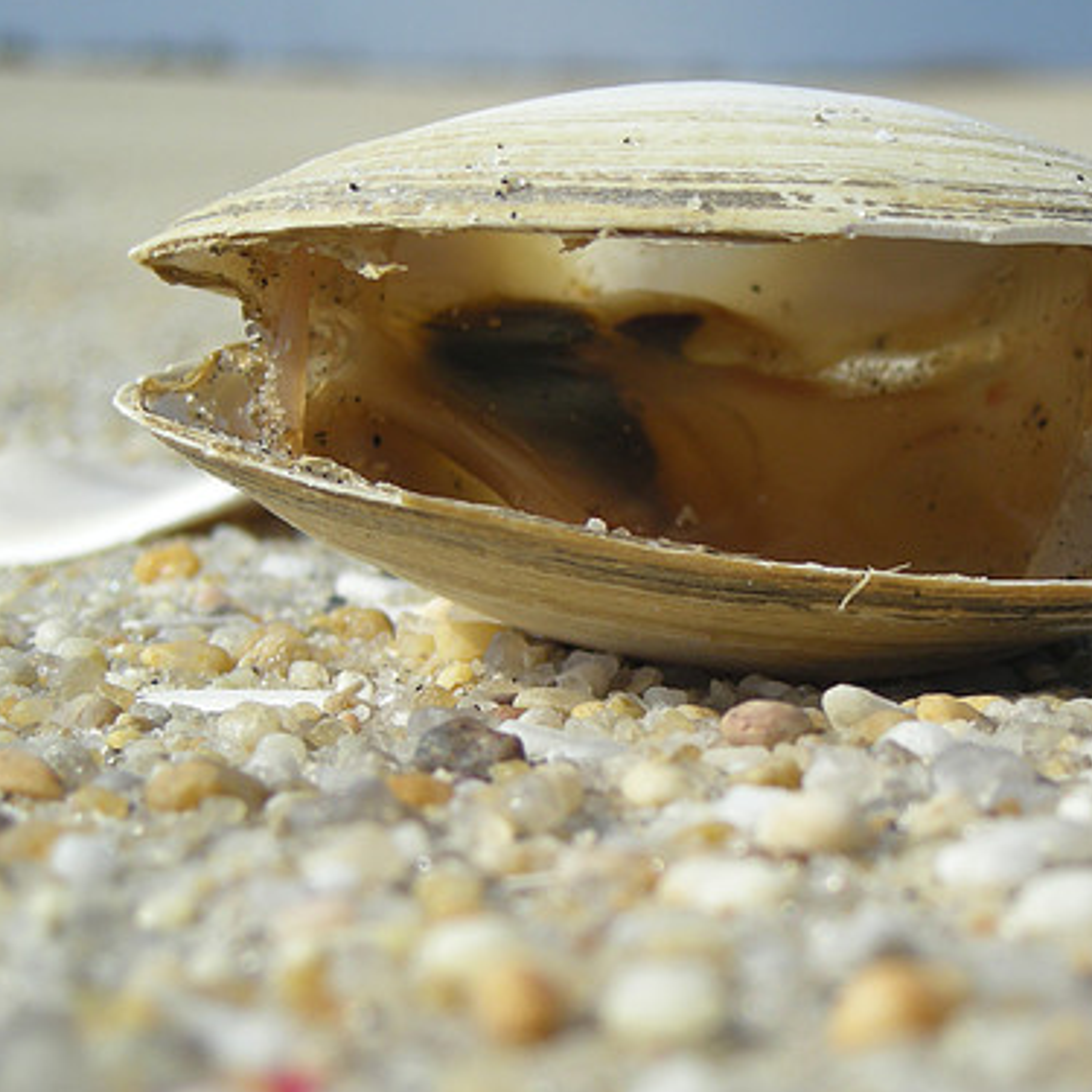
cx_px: 740
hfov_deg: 16.7
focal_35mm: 104
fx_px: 3712
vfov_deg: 16.7
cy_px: 569
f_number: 7.8
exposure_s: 1/211
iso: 50
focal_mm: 12.3
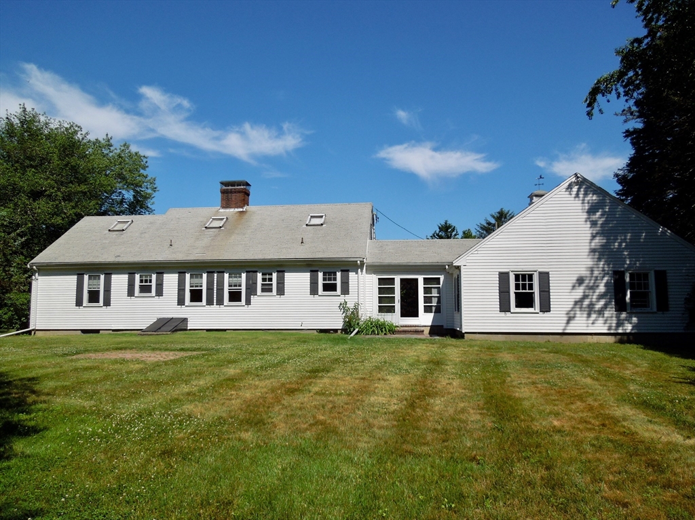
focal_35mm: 25
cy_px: 260
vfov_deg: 54.8
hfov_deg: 69.4
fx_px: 502
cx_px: 348
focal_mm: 4.5
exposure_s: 1/640
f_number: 6.6
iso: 100
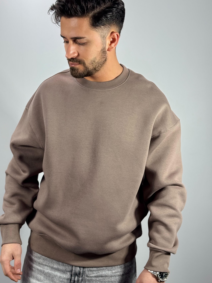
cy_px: 142
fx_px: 465
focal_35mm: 57
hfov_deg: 25.6
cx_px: 88
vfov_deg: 33.8
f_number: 1.78
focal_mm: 6.76
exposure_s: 1/123
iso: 50
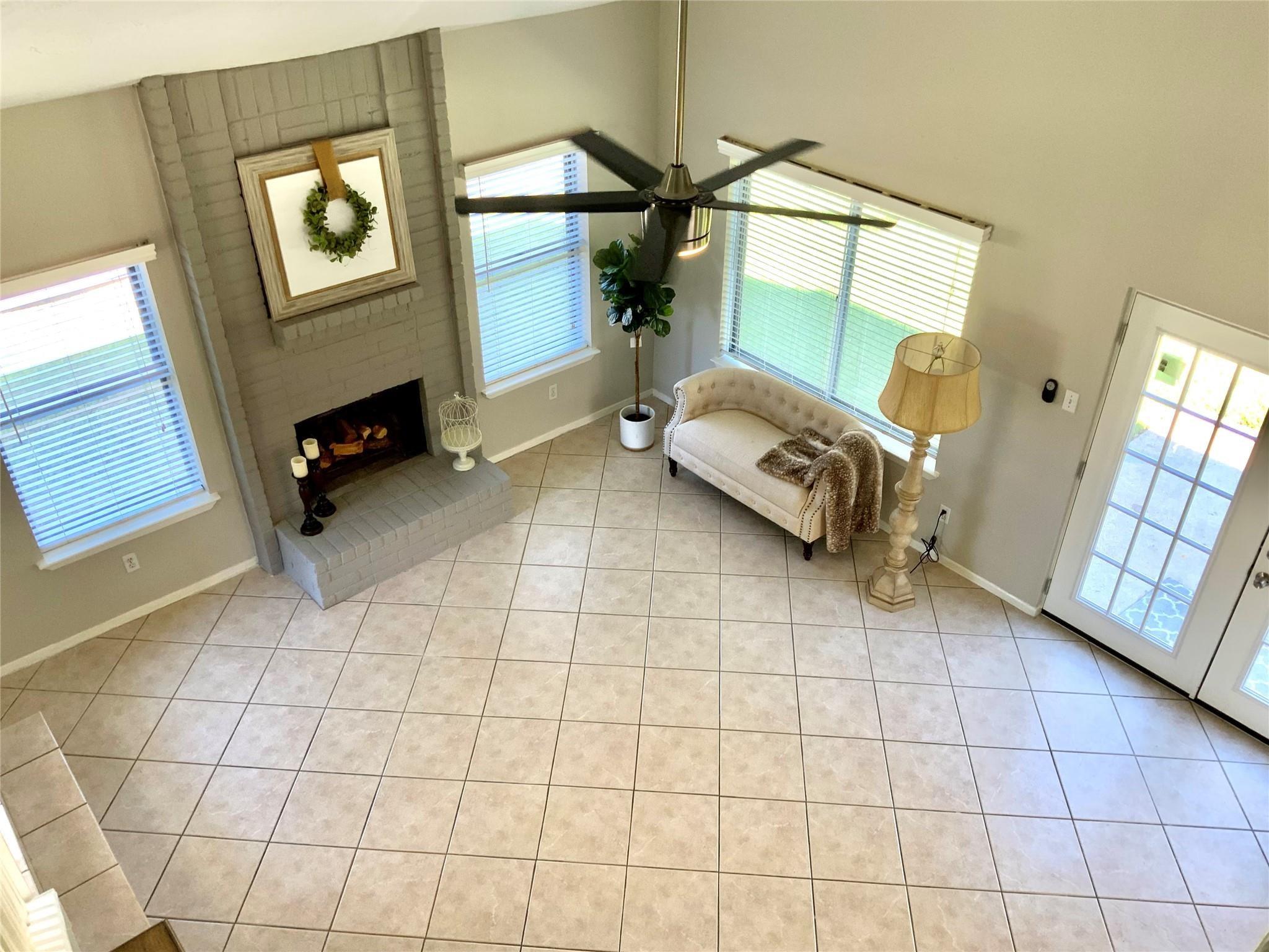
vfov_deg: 48.2
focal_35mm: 29
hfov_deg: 61.7
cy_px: 476
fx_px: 1063
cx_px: 634
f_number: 1.8
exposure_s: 1/60
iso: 40
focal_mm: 3
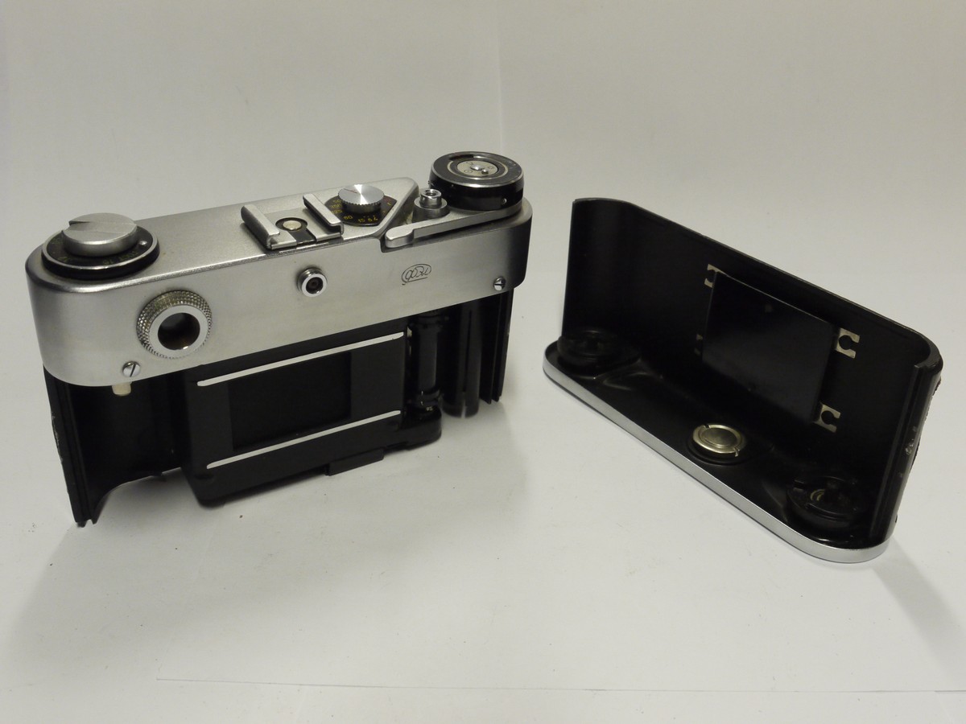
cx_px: 483
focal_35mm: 36
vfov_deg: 39.7
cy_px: 362
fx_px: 1005
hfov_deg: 51.4
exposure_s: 1/30
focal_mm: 18
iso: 800
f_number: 10
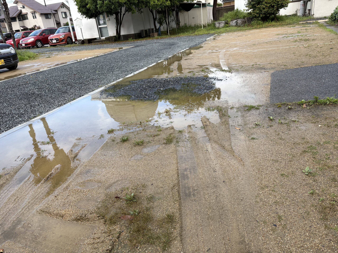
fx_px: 254
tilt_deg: -22.0
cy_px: 126
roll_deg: +6.6
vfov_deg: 53.1
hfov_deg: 67.3
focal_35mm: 26
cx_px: 169
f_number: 1.6
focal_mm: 5.96
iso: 50
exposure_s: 1/959
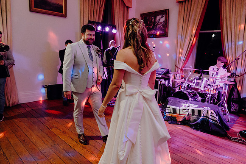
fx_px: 171
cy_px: 82
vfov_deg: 51.3
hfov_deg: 71.5
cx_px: 123
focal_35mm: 25
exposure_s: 1/160
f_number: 3.5
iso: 2500
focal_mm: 25
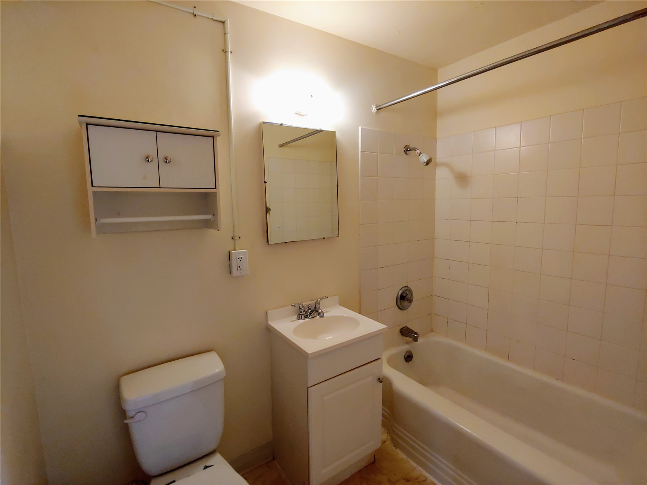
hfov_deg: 94.5
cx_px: 324
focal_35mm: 16
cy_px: 242
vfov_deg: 78.1
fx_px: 299
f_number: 1.9
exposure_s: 1/30
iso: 100
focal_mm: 2.18
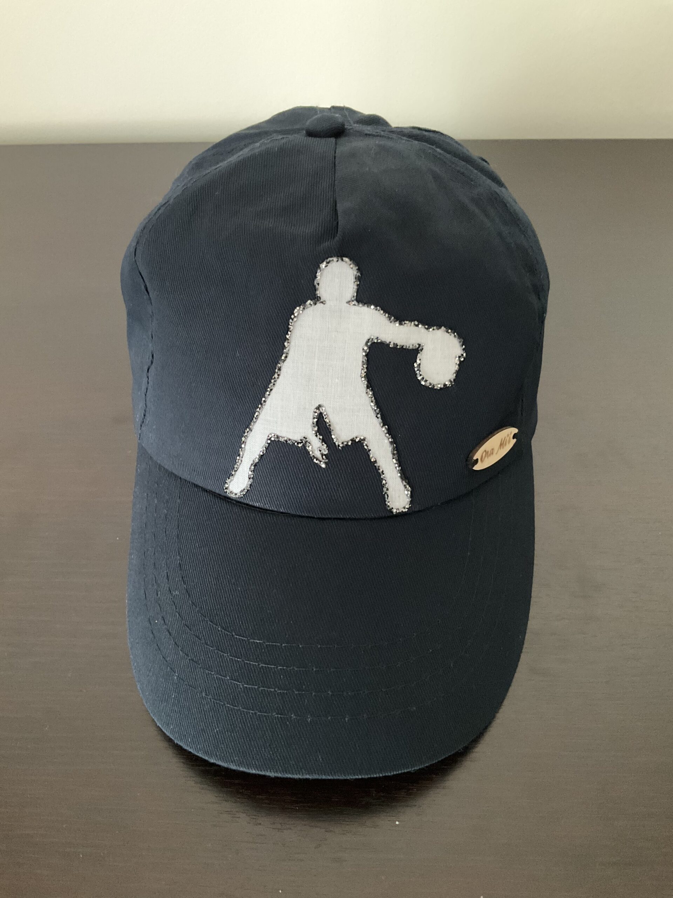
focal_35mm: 29
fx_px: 752
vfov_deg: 61.7
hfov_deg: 48.2
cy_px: 449
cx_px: 336
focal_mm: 3
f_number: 1.8
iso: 500
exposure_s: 1/30
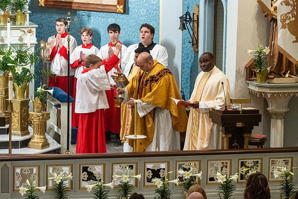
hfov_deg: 10.3
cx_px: 149
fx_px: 1656
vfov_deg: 6.9
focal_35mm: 200
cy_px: 100
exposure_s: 1/60
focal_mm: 200
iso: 5000
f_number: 11
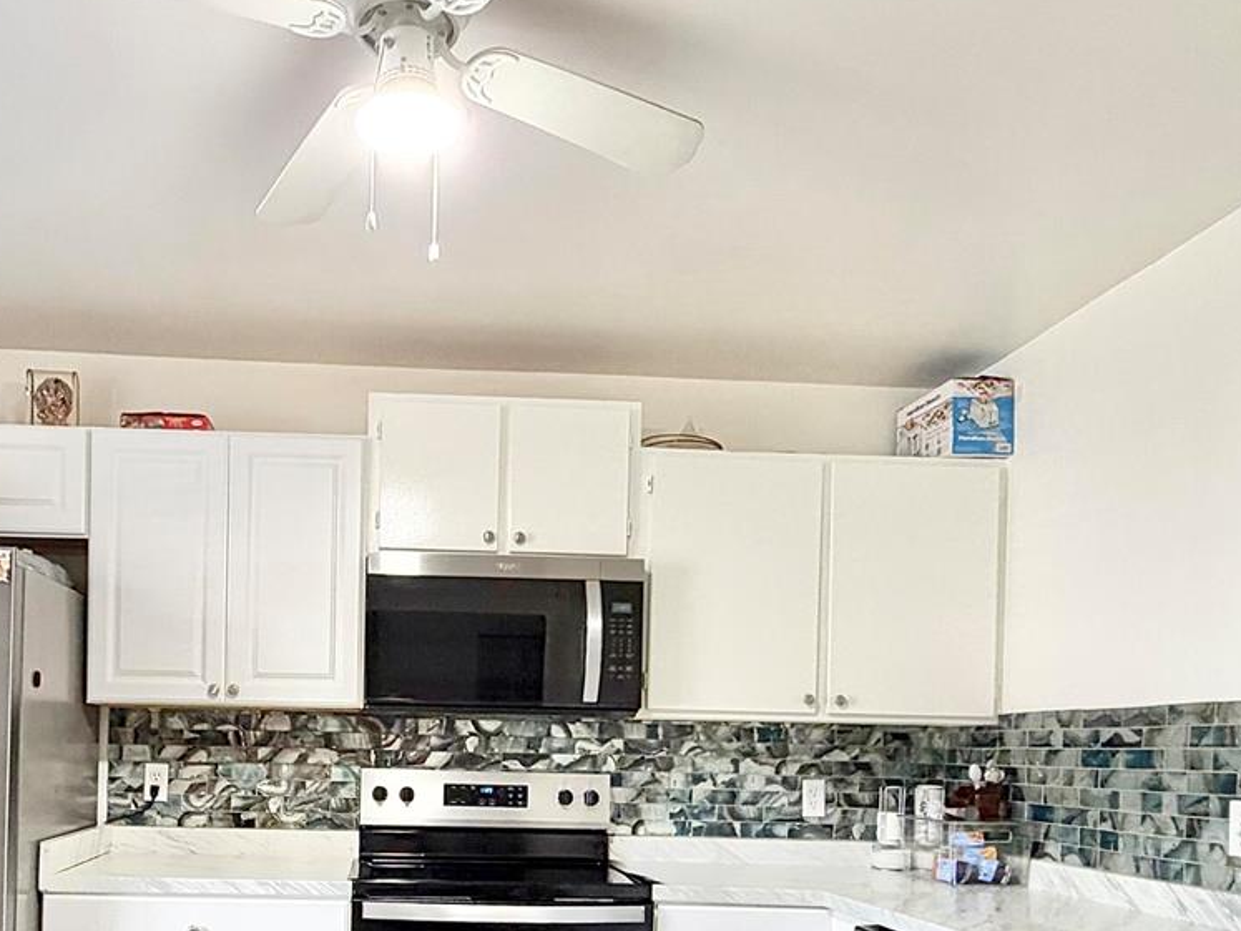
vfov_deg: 44.3
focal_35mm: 30
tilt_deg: -0.3
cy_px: 761
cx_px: 454
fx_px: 1075
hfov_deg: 59.1
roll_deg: -0.2
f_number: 2.2
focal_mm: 2.22
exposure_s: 1/120
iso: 320
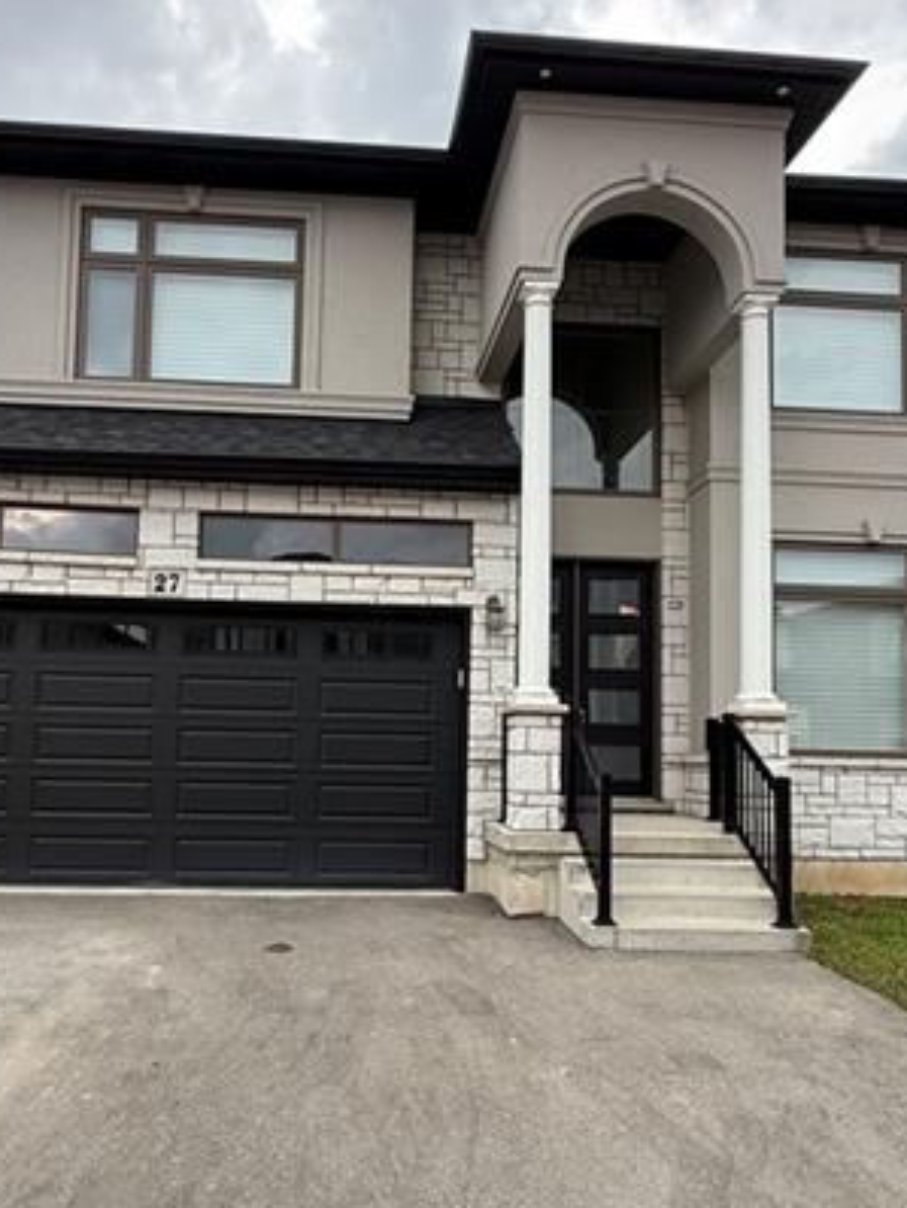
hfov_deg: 51.3
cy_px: 698
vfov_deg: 64.9
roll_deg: -1.3
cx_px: 394
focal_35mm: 27
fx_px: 942
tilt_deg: +3.2
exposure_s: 1/261
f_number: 2.2
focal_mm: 2.22
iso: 50
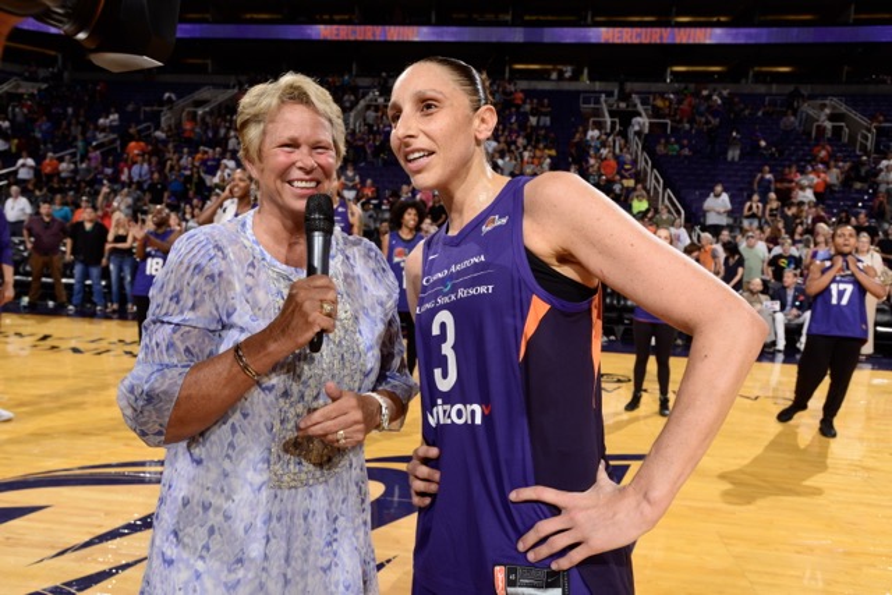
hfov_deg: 69.4
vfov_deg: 49.6
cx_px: 446
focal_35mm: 26
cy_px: 298
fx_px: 644
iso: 200
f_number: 6.3
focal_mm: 26
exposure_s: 1/200
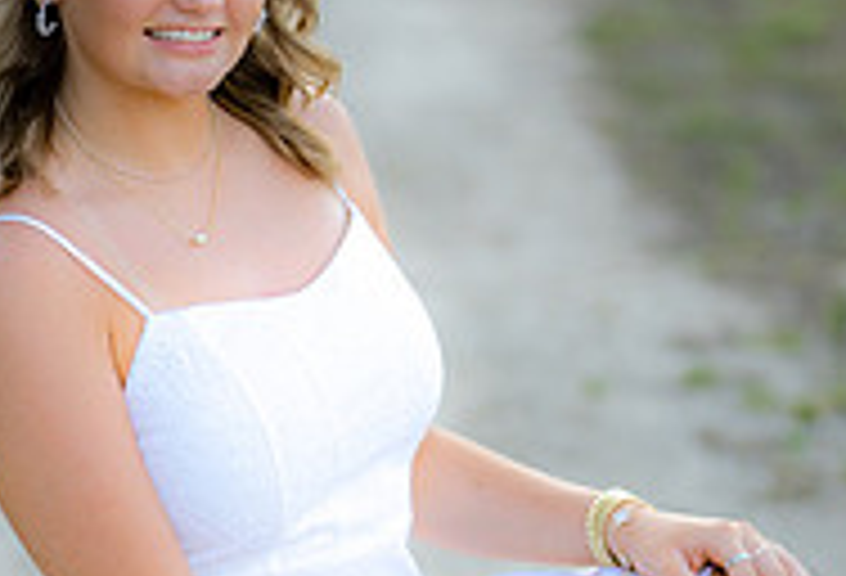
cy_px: 457
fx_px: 4021
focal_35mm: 170
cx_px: 258
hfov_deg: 12.0
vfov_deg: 8.2
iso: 100
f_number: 1.2
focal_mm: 50
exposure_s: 1/1000
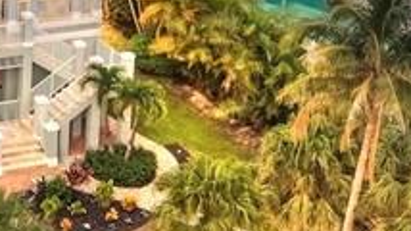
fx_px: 1361
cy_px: -66
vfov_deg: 9.5
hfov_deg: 16.1
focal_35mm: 125
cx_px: -153
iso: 230
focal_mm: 8.67
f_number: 1.8
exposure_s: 1/640
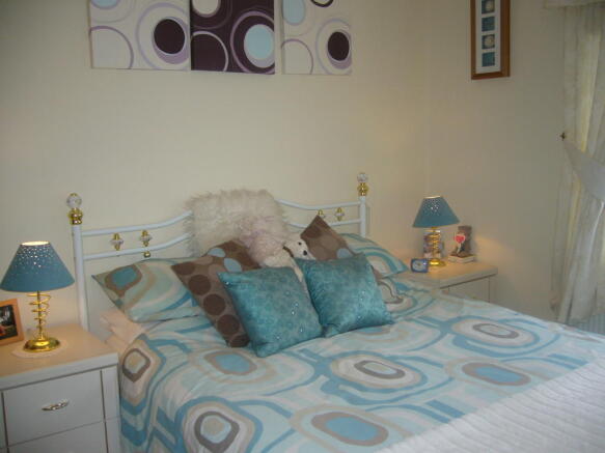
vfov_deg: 40.7
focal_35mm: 35
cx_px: 302
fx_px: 612
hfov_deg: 52.6
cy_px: 226
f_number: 2.8
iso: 100
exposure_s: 1/60
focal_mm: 5.8
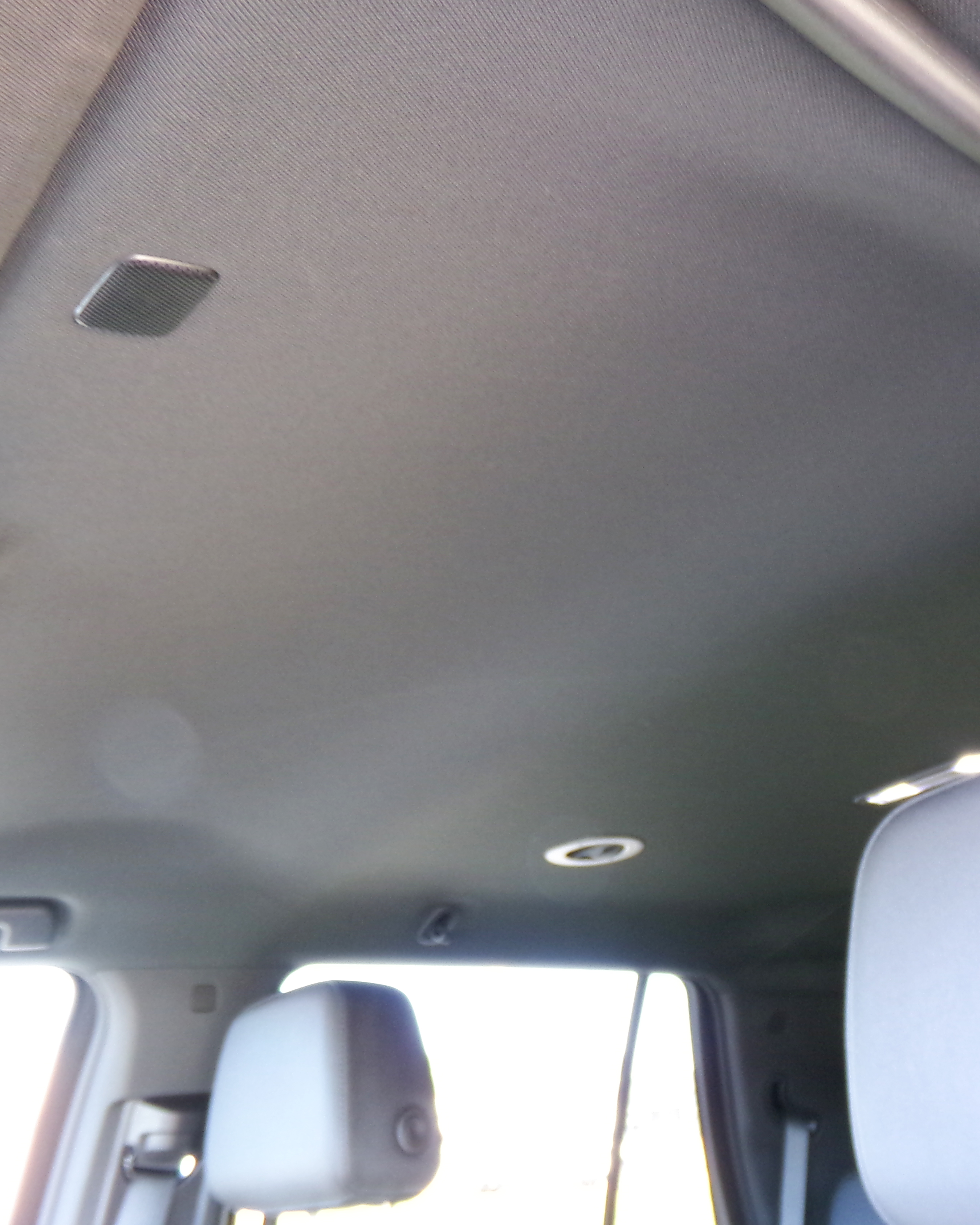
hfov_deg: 45.0
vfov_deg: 55.7
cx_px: 671
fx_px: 1160
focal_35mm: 32
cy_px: 608
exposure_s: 1/17
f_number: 3.7
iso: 268
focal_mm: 4.3
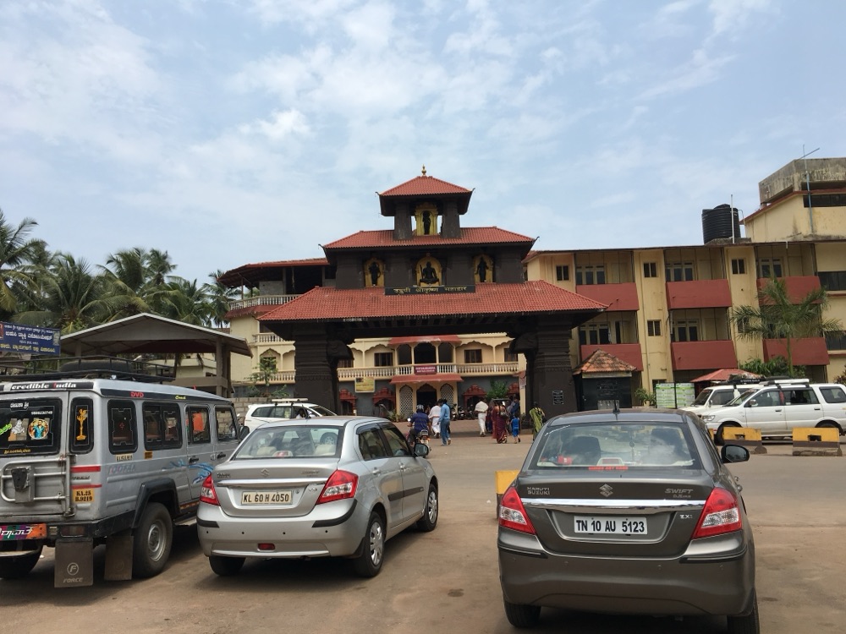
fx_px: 709
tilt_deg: +6.8
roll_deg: +2.8
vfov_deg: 48.2
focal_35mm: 29
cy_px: 317
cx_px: 423
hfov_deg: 61.7
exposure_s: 1/1789
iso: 25
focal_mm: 4.15
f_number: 2.2
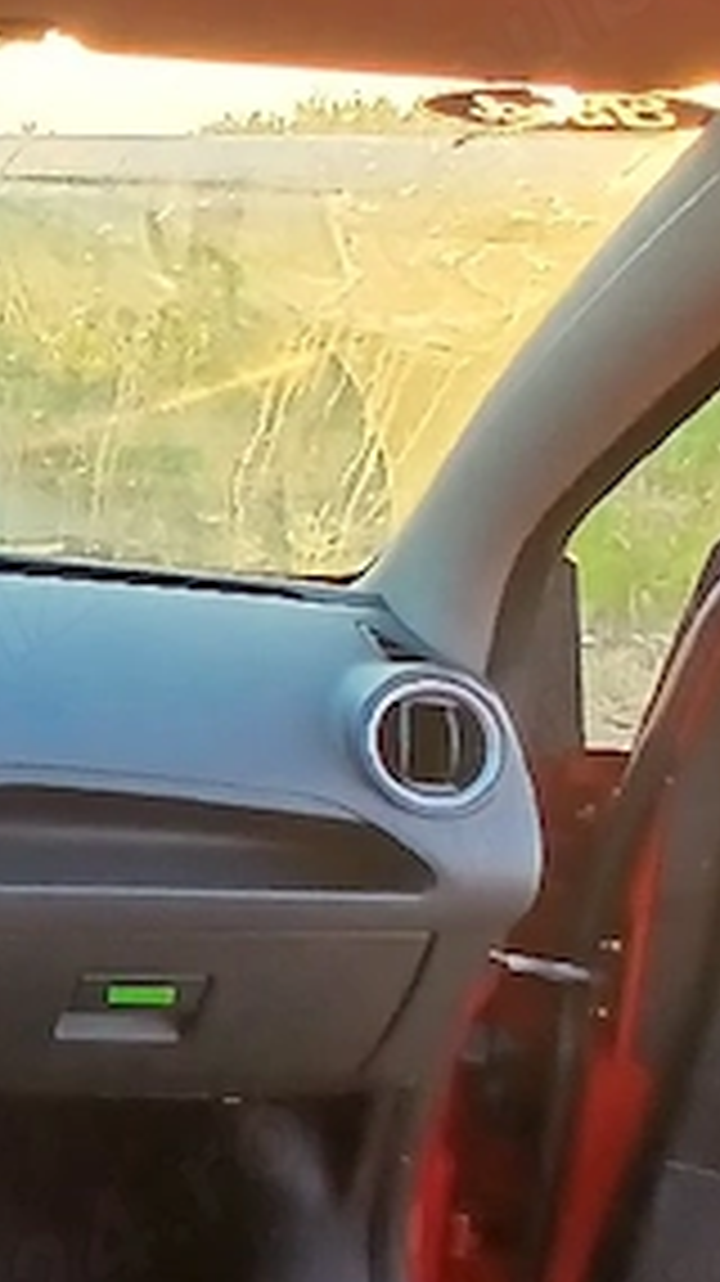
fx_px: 1768
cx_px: -504
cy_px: 720
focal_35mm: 52
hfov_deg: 18.8
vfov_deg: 39.8
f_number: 2.2
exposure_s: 1/50
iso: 100
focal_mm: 1.4
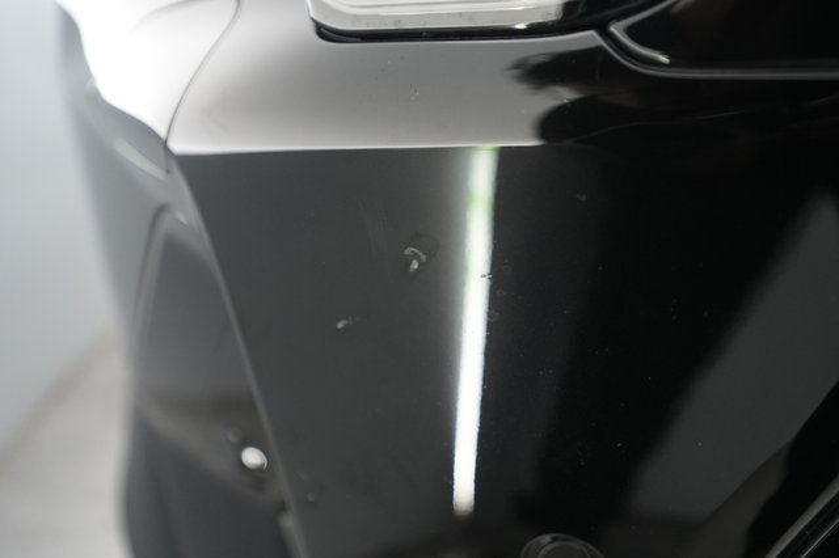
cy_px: 279
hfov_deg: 65.5
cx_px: 420
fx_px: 652
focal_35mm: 28
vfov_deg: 46.4
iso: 4000
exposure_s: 1/60
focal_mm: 28
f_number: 2.8
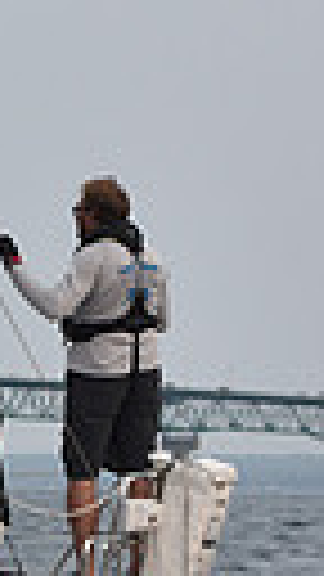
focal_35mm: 483
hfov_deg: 2.5
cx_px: -950
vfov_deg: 4.5
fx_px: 7377
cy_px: 331
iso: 250
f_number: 5.6
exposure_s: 1/1000
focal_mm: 102
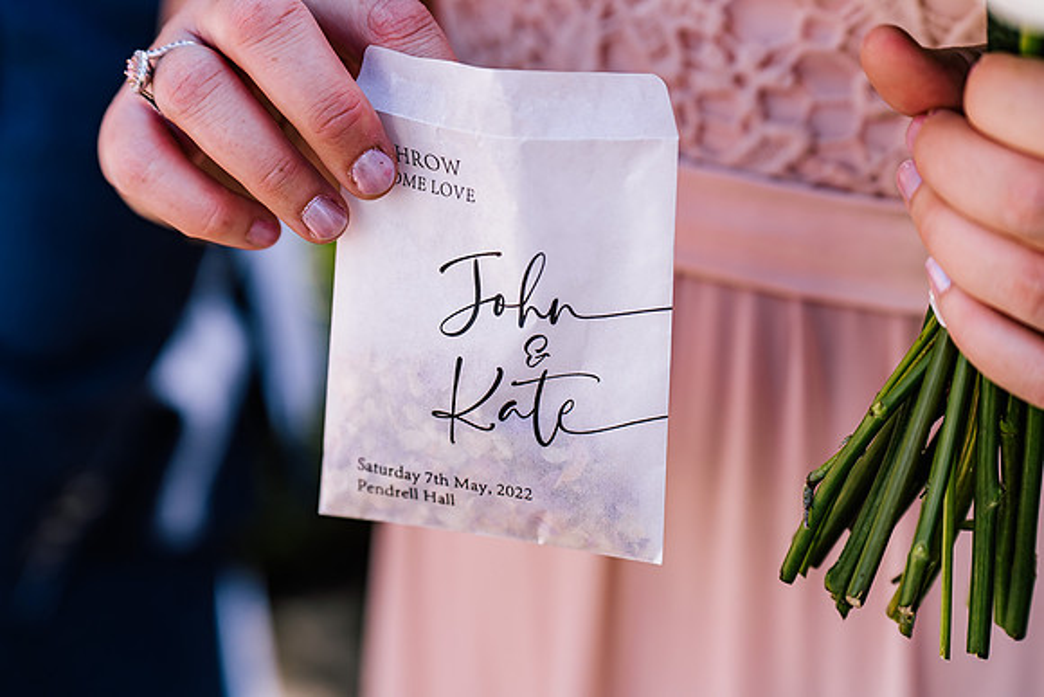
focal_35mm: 82
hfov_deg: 24.8
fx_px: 2378
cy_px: 348
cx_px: 522
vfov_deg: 16.7
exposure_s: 1/400
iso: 160
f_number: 3.5
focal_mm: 82
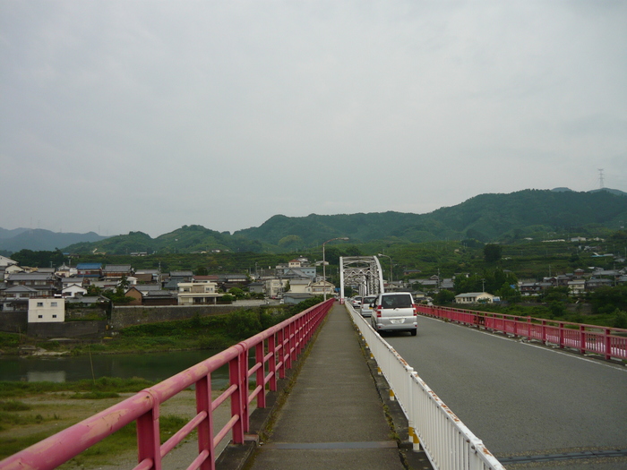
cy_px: 235
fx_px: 598
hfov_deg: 55.4
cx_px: 314
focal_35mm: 33
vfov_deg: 42.9
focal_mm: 5.5
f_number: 2.8
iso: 100
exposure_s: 1/400
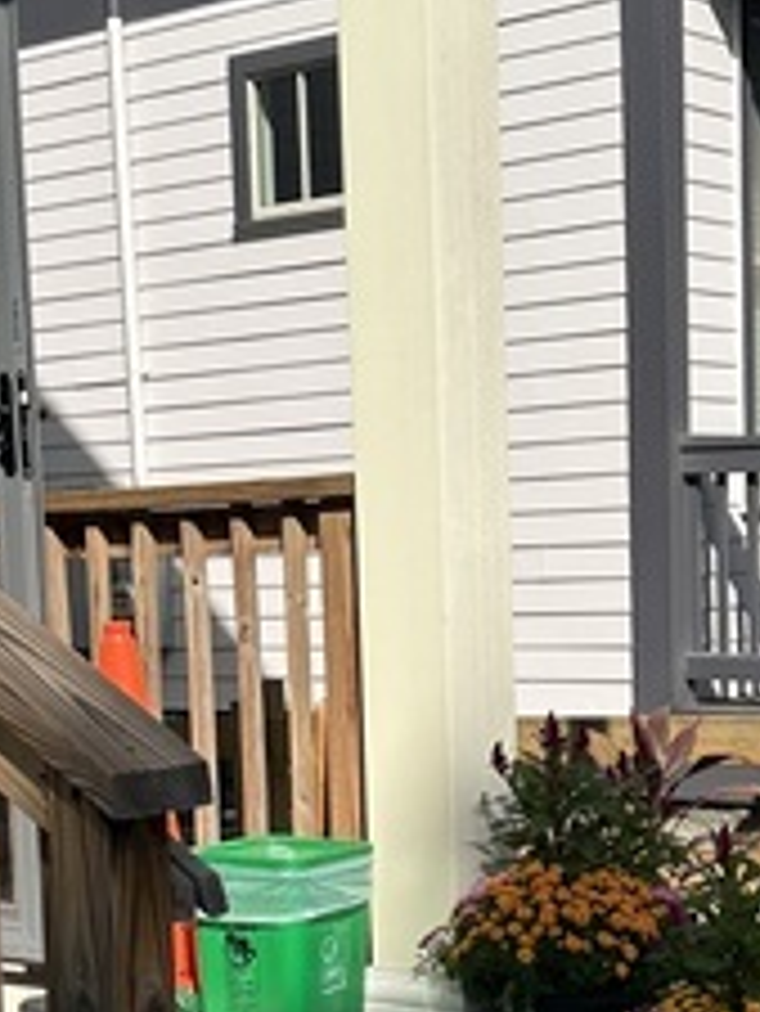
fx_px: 2252
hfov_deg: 19.2
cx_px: 378
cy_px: 767
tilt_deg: -7.7
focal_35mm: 77
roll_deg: +0.6
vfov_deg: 25.0
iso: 50
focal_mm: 5.7
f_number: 1.5
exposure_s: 1/6211
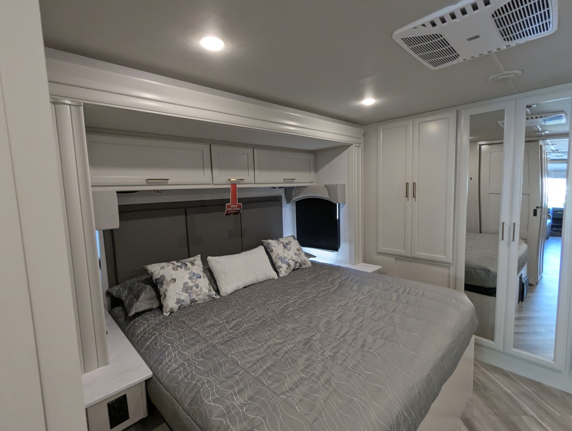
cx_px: 286
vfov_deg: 78.2
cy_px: 216
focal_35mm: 16
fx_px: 265
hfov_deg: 94.4
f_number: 2.2
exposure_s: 1/74.7
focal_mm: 2.35
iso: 330
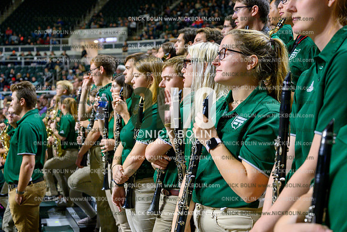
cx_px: 174
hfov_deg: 39.6
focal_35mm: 50
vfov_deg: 27.0
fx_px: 482
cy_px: 116
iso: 3200
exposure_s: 1/200
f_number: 4.5
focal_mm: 50
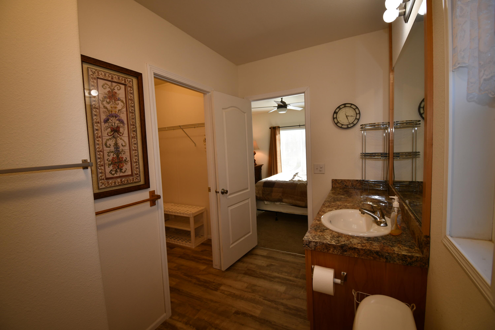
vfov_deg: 77.3
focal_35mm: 15
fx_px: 206
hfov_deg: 100.4
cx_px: 248
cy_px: 165
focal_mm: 10
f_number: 4.5
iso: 200
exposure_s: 1/80
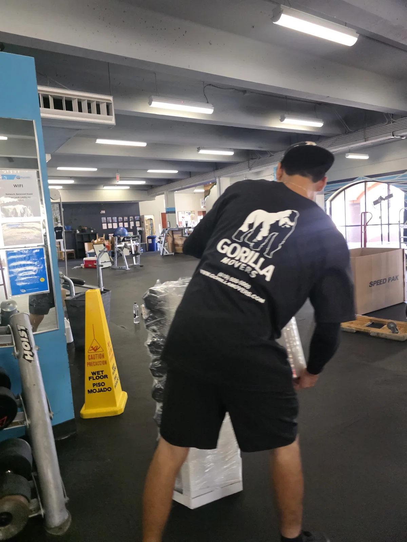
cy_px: 271
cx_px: 204
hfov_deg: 58.9
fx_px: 361
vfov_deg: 73.9
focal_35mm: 23
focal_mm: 6.3
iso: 1000
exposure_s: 1/120
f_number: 1.7
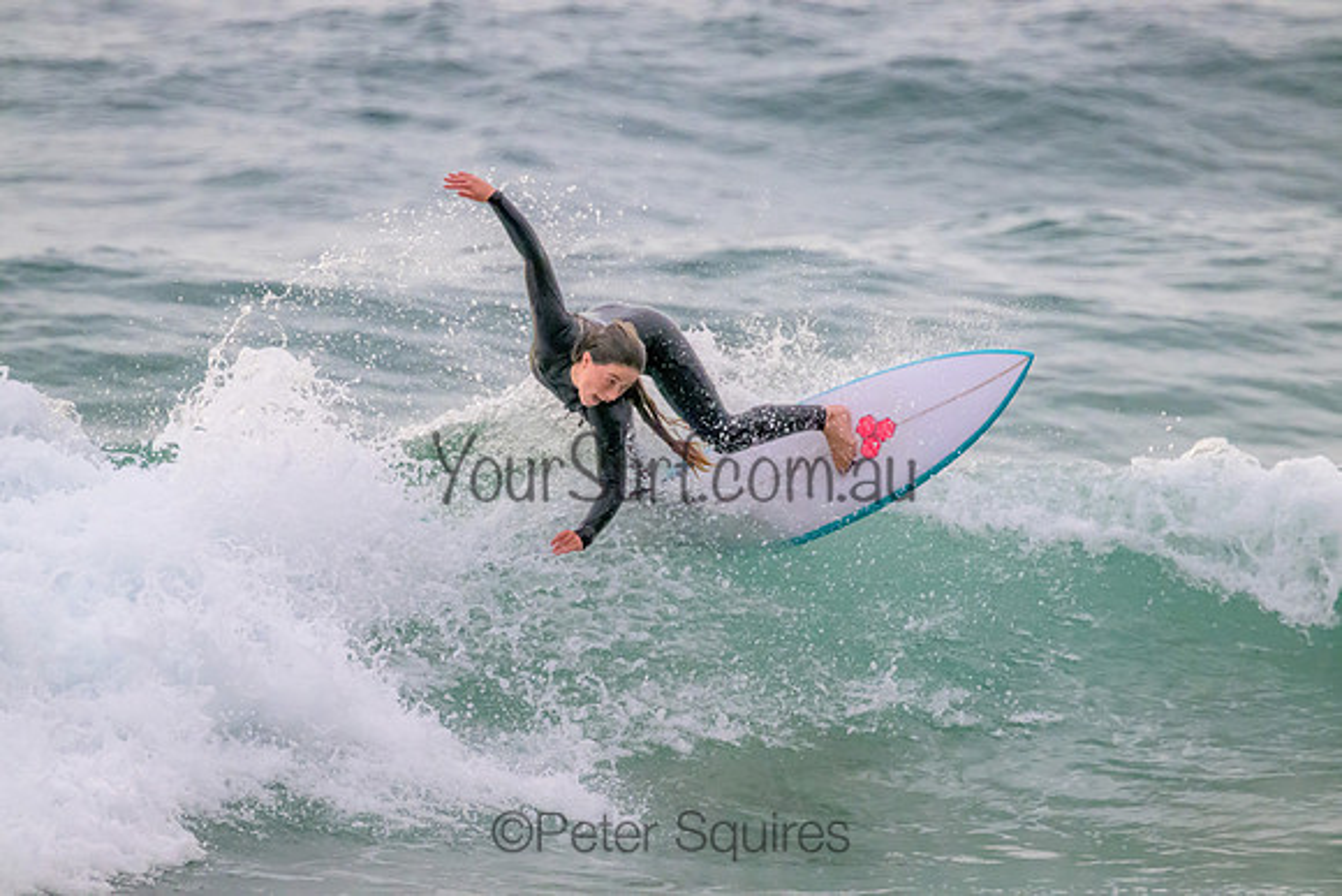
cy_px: 448
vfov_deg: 1.7
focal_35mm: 800
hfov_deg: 2.6
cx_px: 671
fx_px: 29828
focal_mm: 800
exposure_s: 1/2000
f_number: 11
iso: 7200
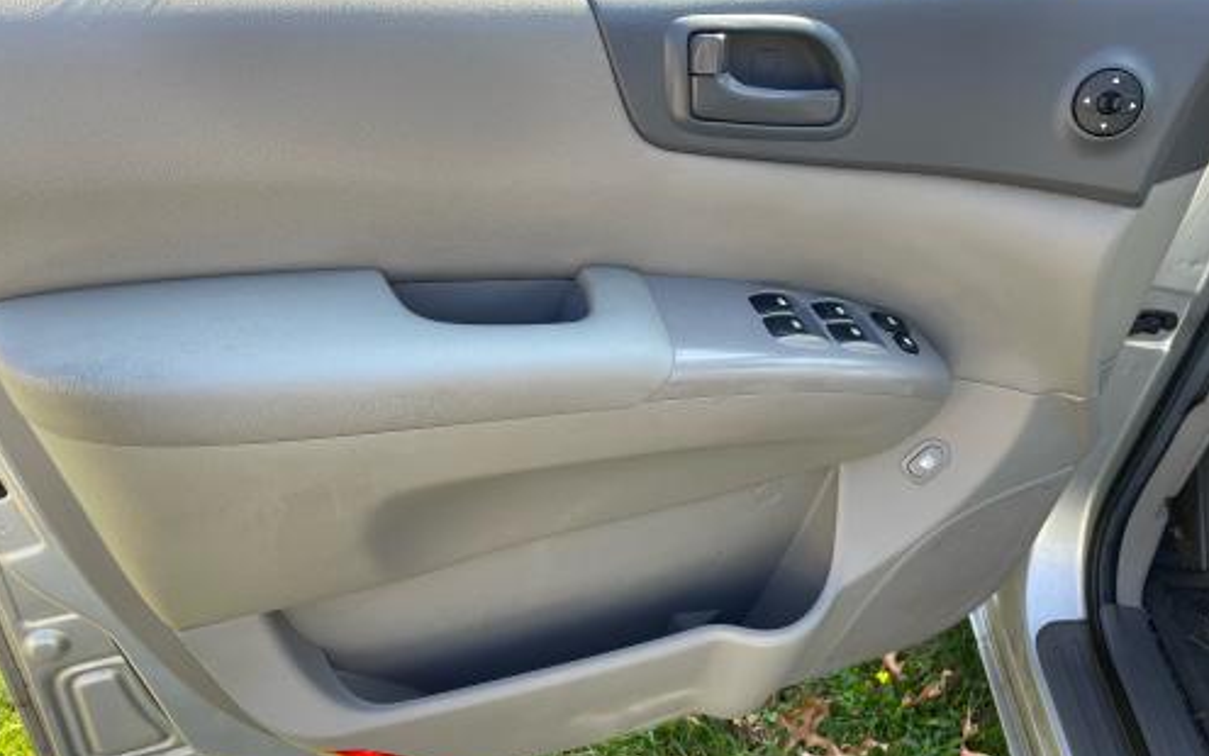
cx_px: 600
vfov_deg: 44.5
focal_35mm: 28
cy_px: 388
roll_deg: -0.4
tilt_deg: -40.8
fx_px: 923
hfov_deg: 66.5
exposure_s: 1/173
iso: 32
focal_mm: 4.2
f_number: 1.6
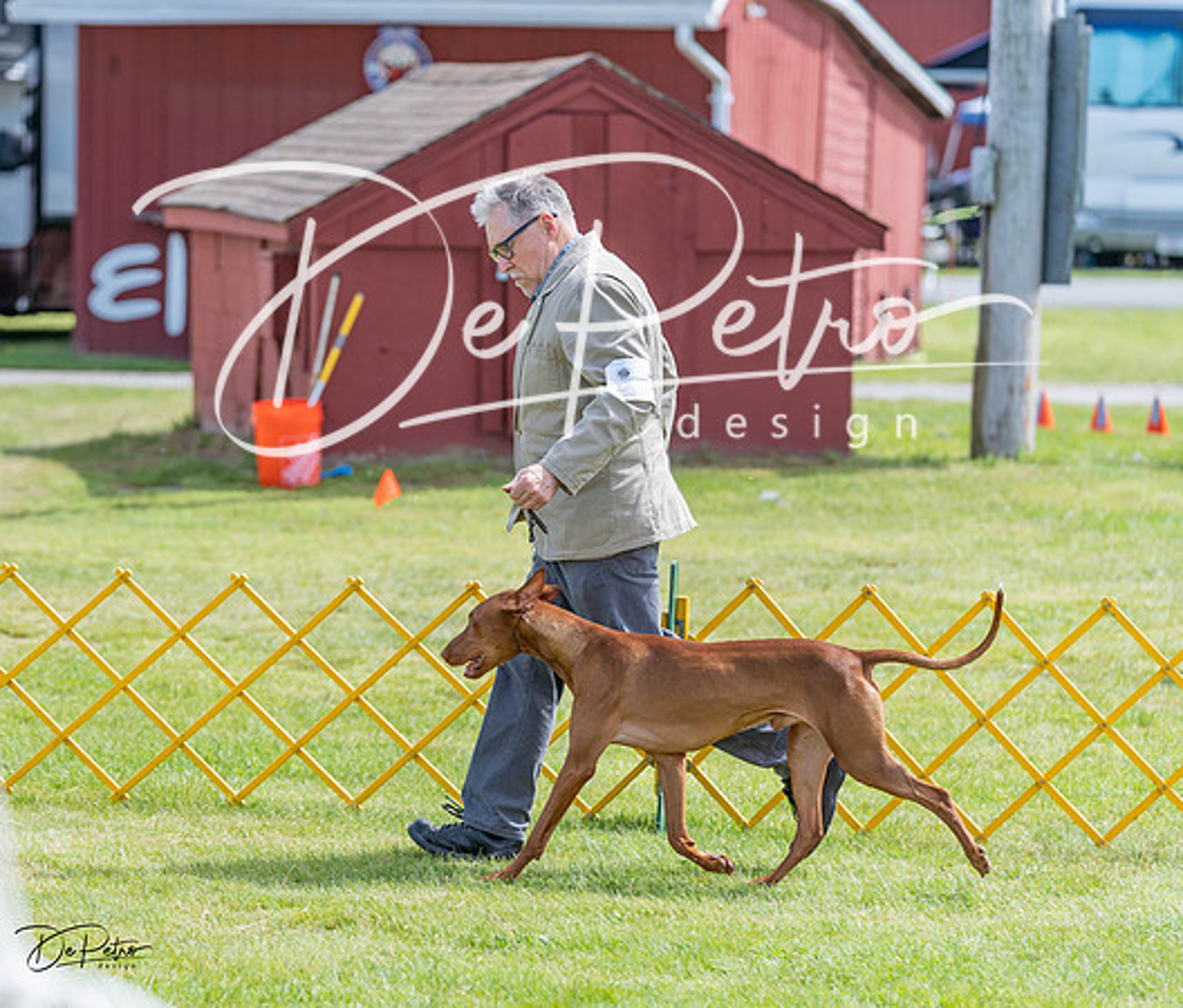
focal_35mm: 187
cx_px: 376
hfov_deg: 10.1
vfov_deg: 8.6
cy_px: 472
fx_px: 6709
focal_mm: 130
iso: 160
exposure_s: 1/1000
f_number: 3.5
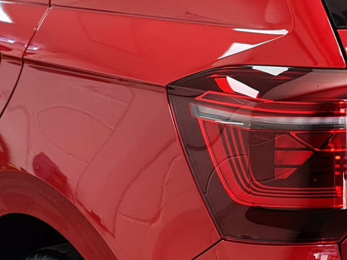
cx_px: 271
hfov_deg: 15.1
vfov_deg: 11.4
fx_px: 1303
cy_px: 190
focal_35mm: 130
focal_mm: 7
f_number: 1.8
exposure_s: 1/100
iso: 100
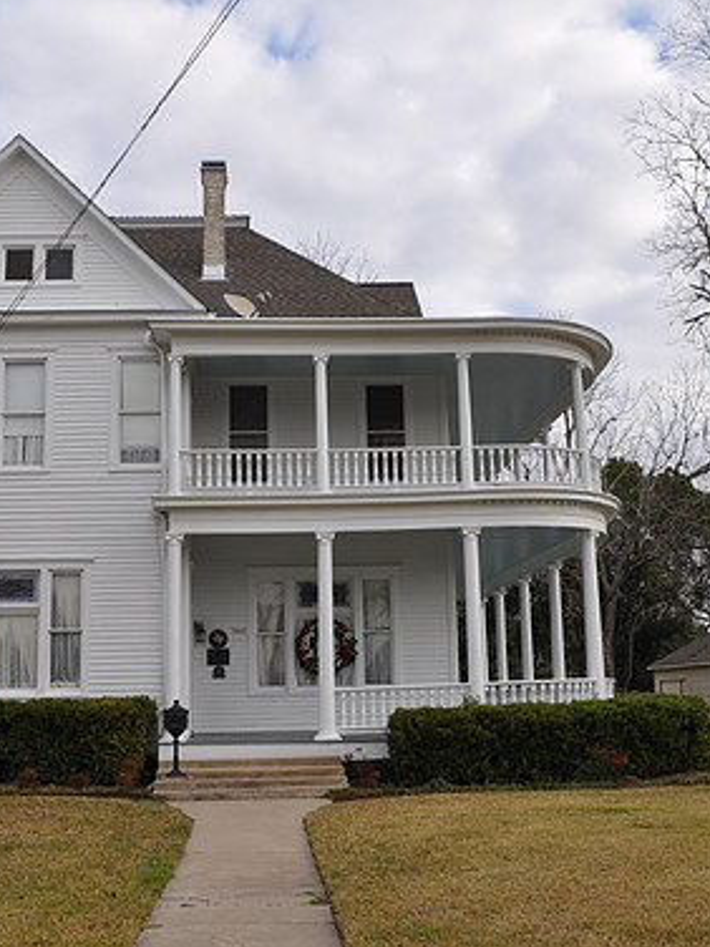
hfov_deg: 35.9
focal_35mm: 40
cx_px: 297
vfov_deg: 46.8
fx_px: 1094
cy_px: 465
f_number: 10
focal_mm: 18
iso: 200
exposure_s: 1/100
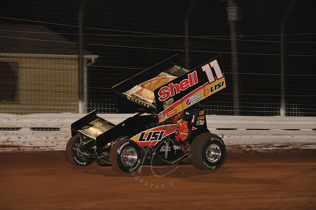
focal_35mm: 135
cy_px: 105
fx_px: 1184
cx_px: 158
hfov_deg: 15.2
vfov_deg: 10.1
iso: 1250
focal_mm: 135
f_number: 6.3
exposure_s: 1/320
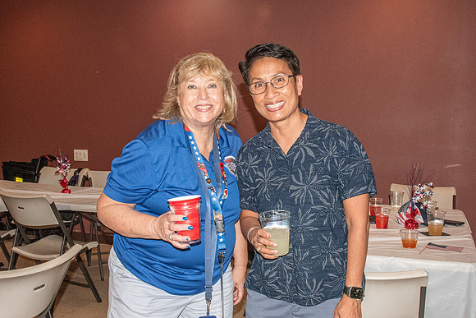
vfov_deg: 30.7
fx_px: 578
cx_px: 235
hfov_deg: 44.7
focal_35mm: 44
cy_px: 160
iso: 6400
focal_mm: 30
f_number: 13
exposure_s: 1/60
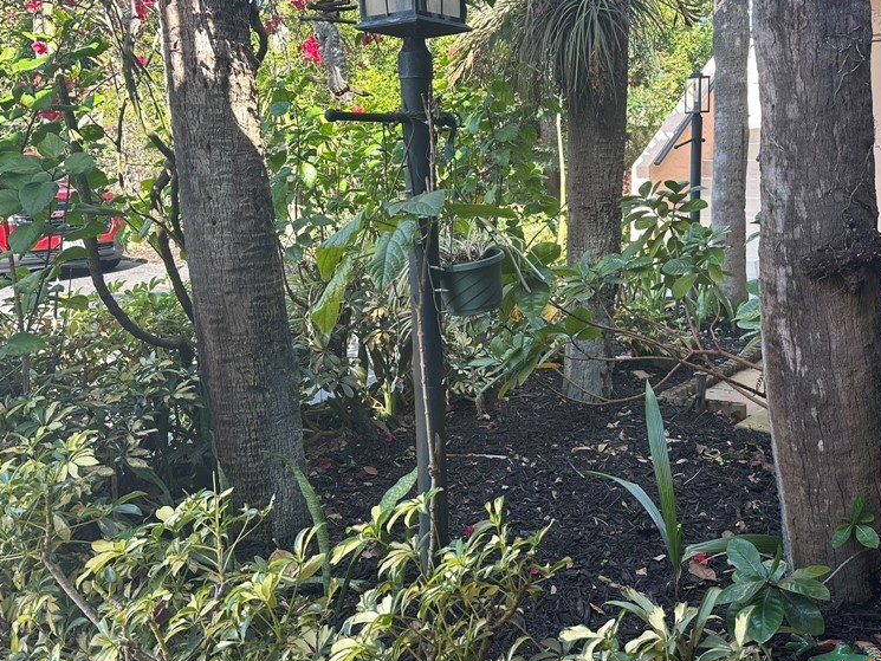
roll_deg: +1.5
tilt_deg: -11.2
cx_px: 529
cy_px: 315
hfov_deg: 54.9
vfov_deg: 42.9
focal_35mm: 33
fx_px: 840
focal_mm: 6.86
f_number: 1.78
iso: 80
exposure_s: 1/291
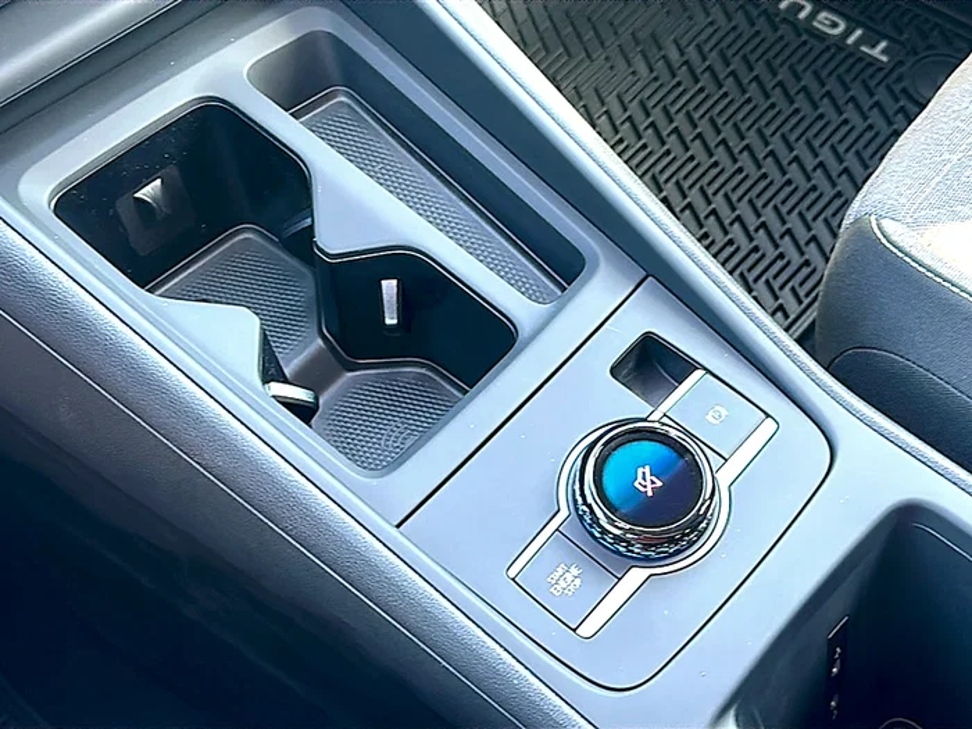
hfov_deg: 42.1
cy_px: 364
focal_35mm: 45
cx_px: 486
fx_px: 1264
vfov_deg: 32.2
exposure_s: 1/52
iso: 80
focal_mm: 6.86
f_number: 1.78
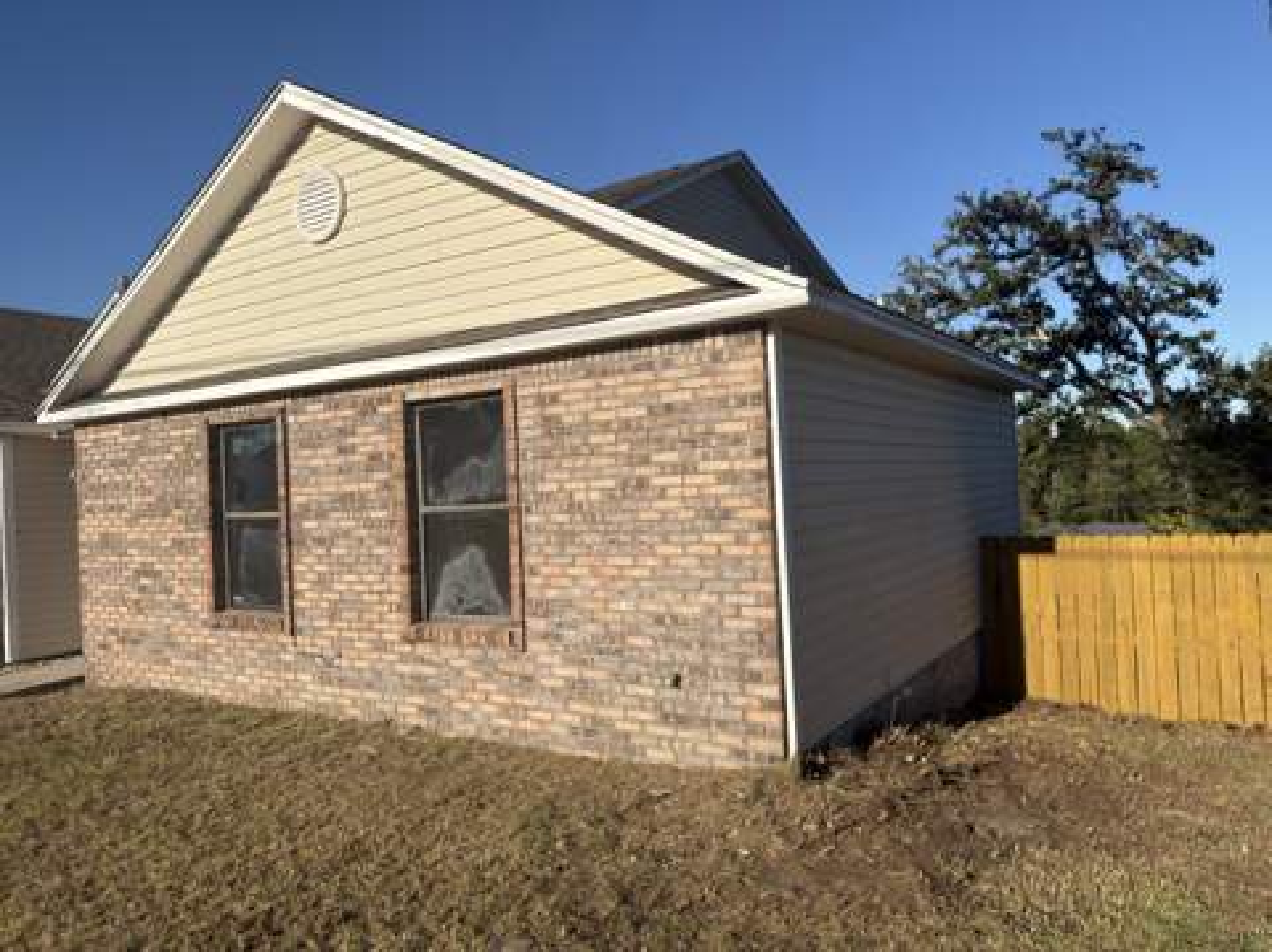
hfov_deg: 71.7
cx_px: 636
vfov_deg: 56.7
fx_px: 881
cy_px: 476
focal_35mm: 24
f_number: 1.78
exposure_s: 1/5882
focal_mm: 6.76
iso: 64
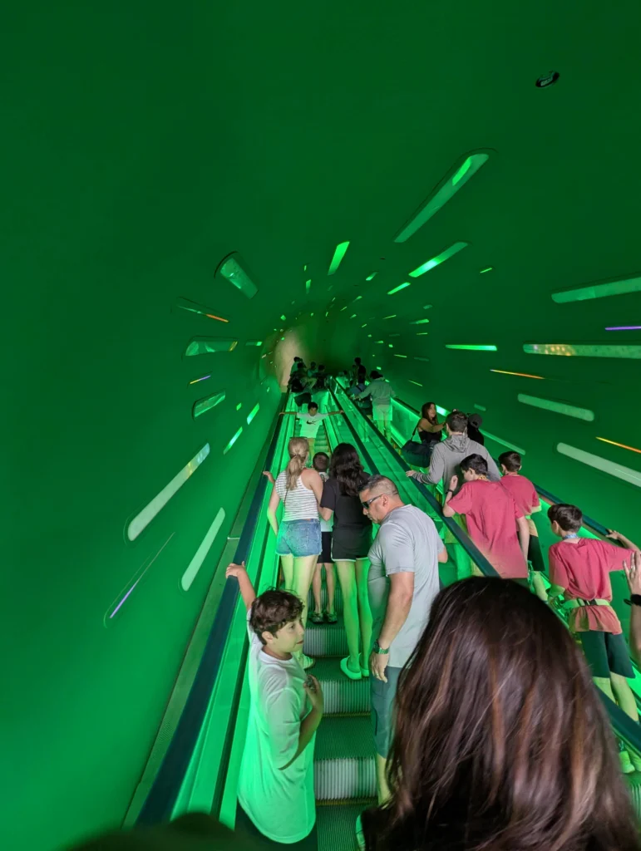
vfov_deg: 110.5
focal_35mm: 12
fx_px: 296
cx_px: 320
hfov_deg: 94.6
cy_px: 426
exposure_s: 1/81.2
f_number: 1.7
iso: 148
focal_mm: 2.02
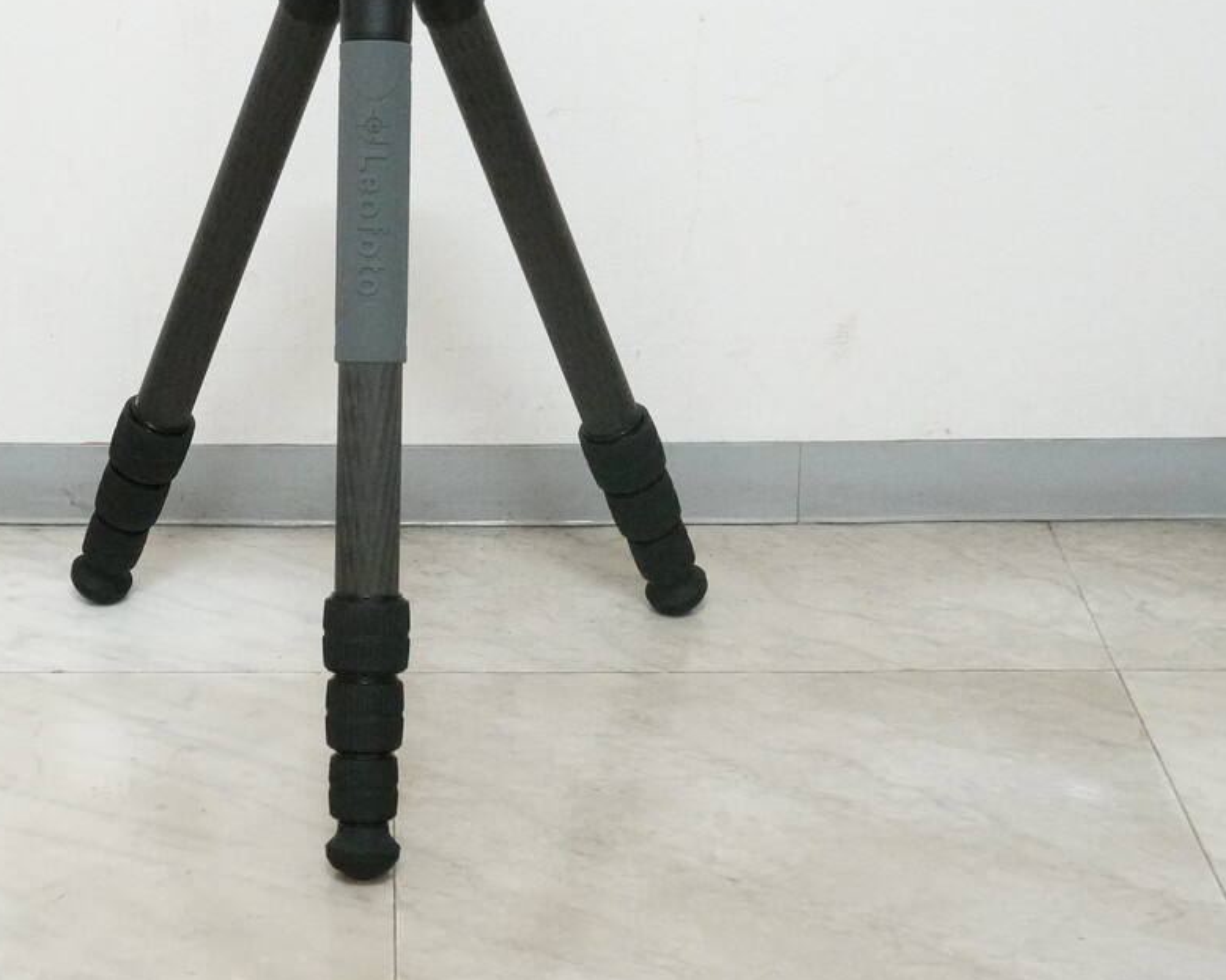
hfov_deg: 23.4
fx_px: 2939
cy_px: 409
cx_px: 370
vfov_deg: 18.9
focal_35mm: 81
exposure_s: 1/60
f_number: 5.6
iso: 6400
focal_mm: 20.69
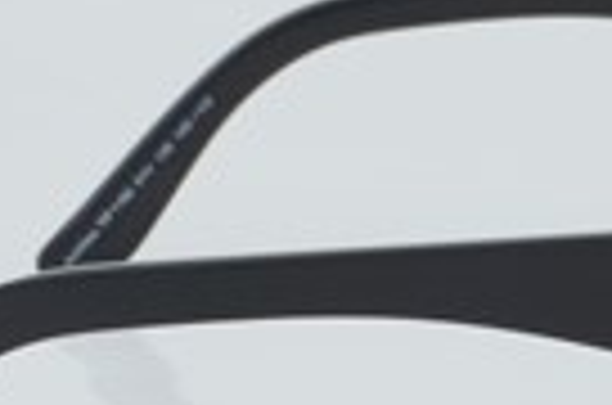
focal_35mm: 221
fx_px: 3748
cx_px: 590
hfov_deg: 9.3
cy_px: 207
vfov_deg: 6.2
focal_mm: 50
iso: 100
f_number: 29
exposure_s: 1/4
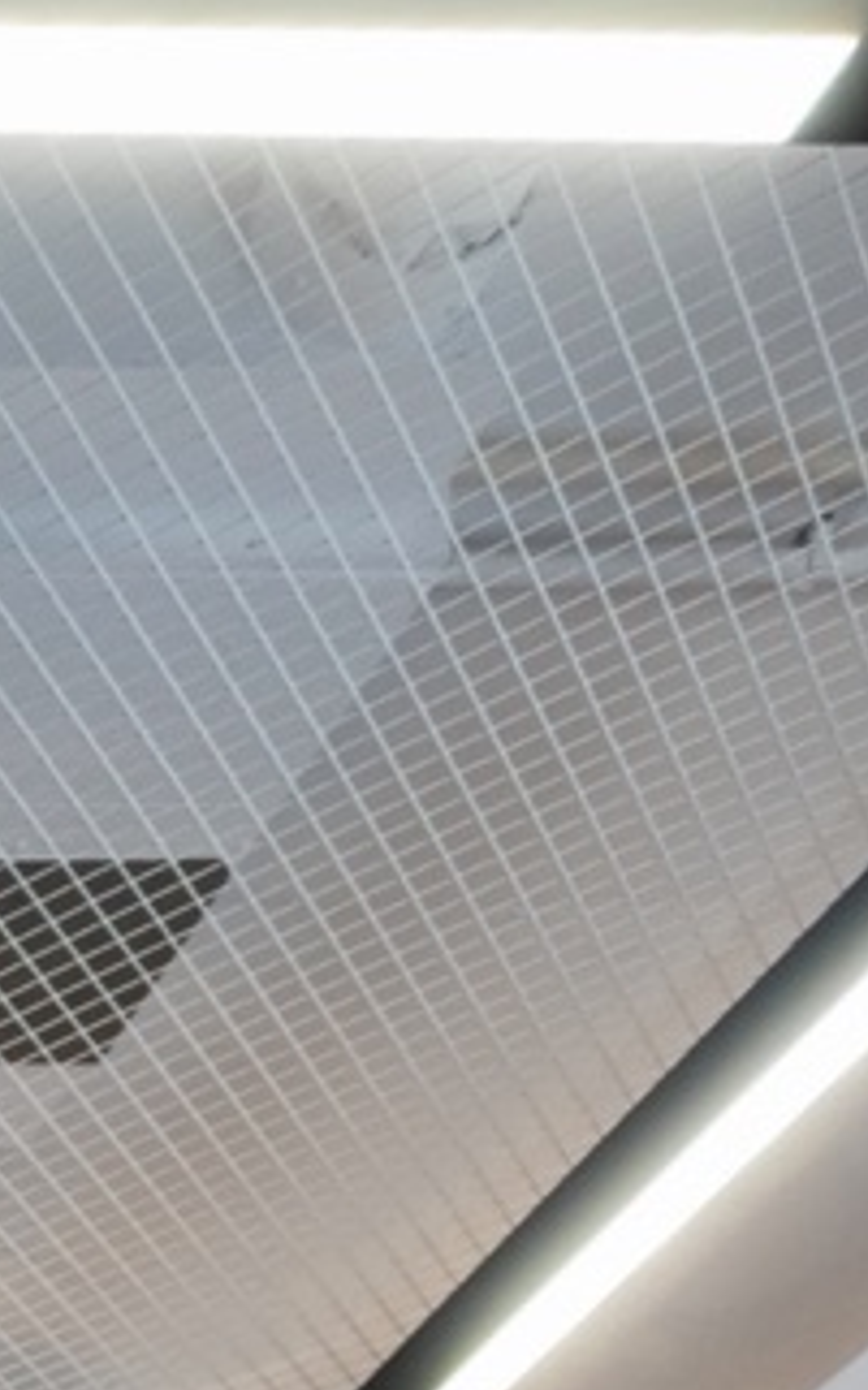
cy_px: 3134
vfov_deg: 15.9
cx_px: -1421
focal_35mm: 84
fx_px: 3164
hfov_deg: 11.7
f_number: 2.2
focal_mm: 11
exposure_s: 1/640
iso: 100
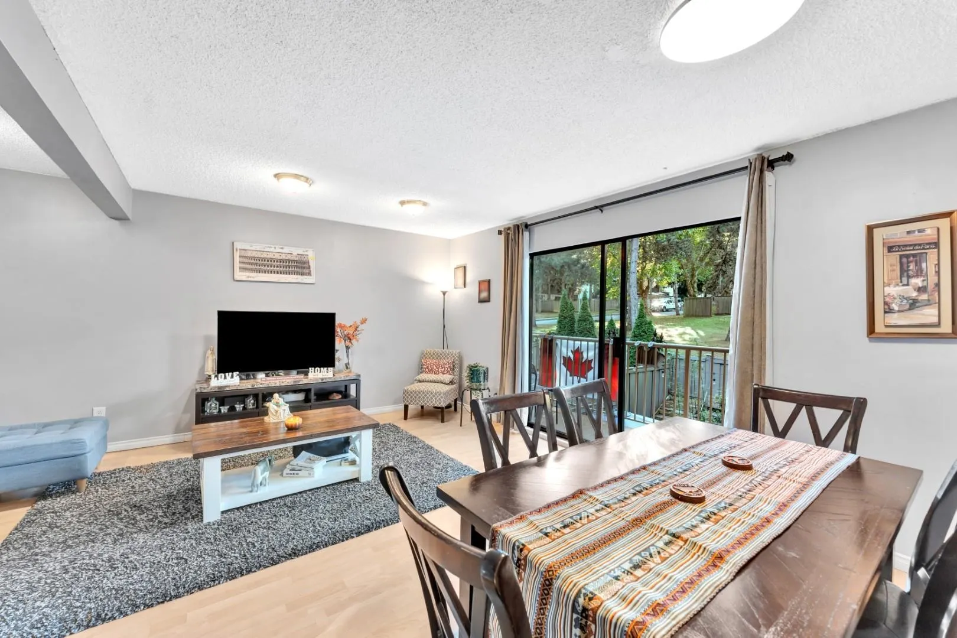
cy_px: 319
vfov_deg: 81.2
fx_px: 372
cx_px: 478
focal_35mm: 14
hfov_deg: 104.3
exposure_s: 1/8
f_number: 8
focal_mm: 14
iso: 400
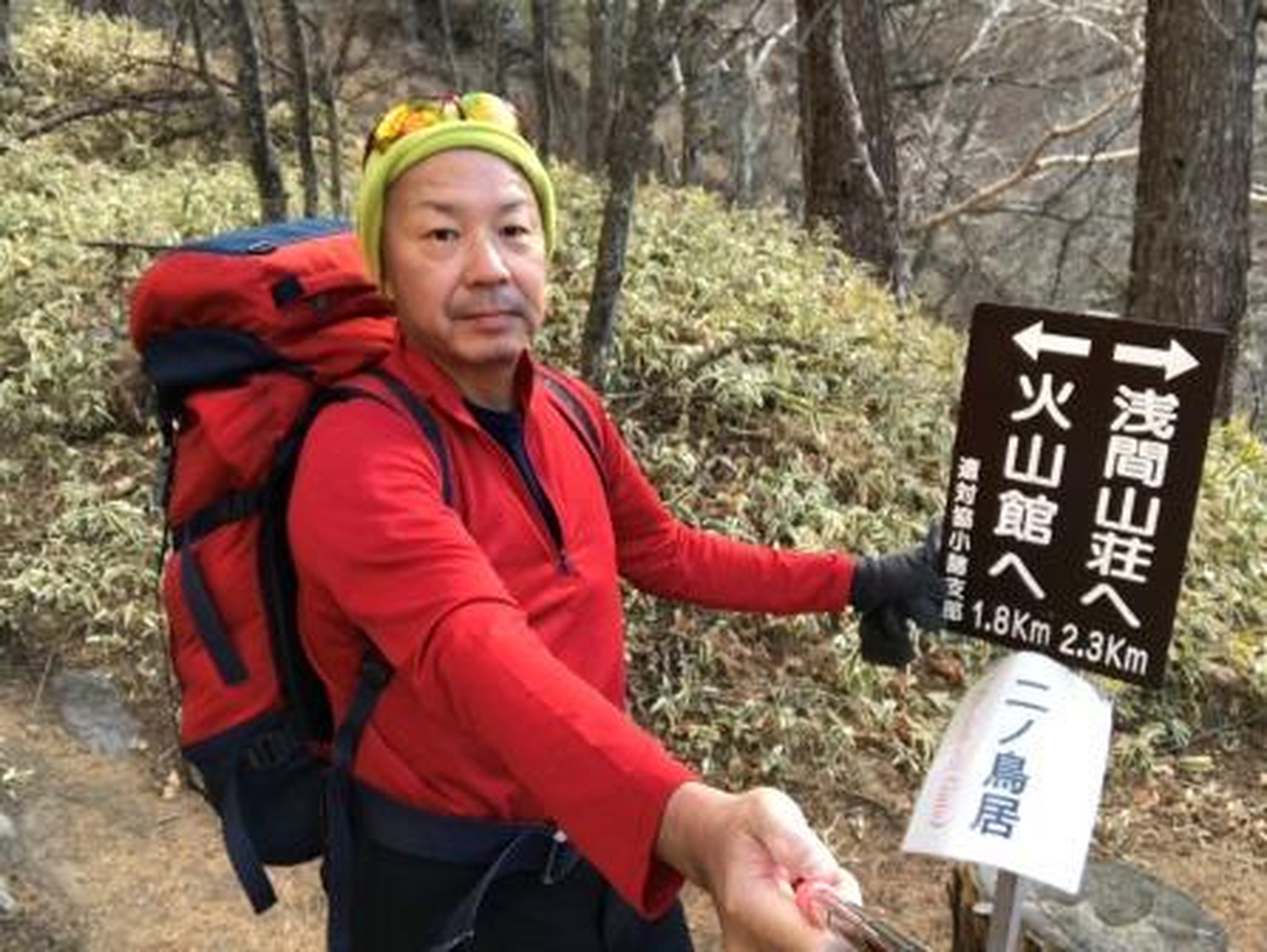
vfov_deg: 44.2
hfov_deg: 56.8
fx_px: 1172
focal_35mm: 32
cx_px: 634
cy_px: 476
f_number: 2.2
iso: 32
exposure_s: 1/60
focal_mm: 2.87
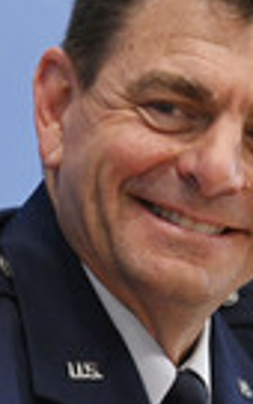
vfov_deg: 4.6
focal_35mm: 456
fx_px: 5031
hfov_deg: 2.9
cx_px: -195
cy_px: 217
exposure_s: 1/500
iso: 4000
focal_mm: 135
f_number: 7.1
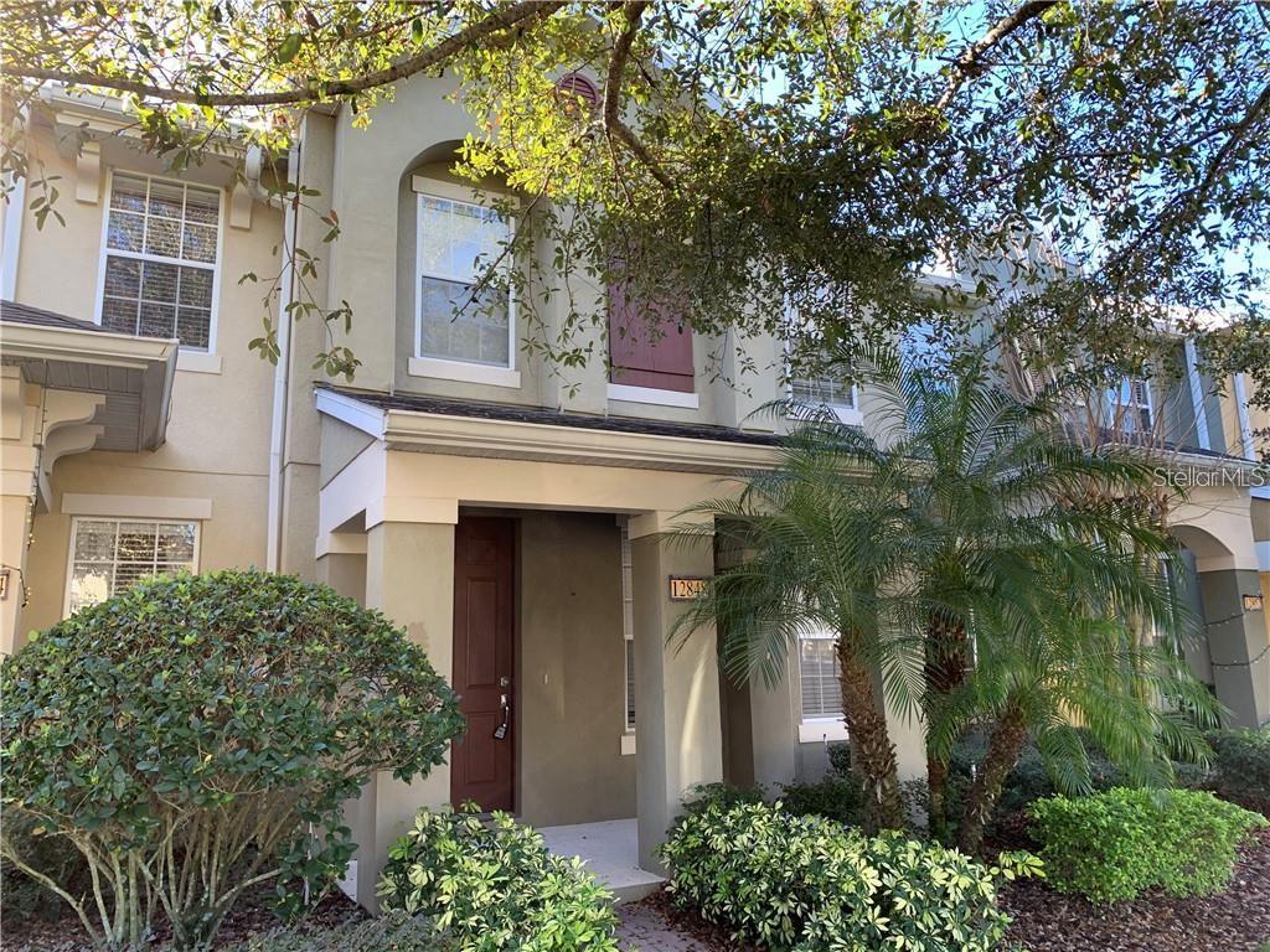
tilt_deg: +11.3
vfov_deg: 53.1
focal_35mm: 26
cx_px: 635
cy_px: 476
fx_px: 954
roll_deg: +1.1
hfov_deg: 67.3
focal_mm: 4.25
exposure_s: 1/122
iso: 40
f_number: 1.8
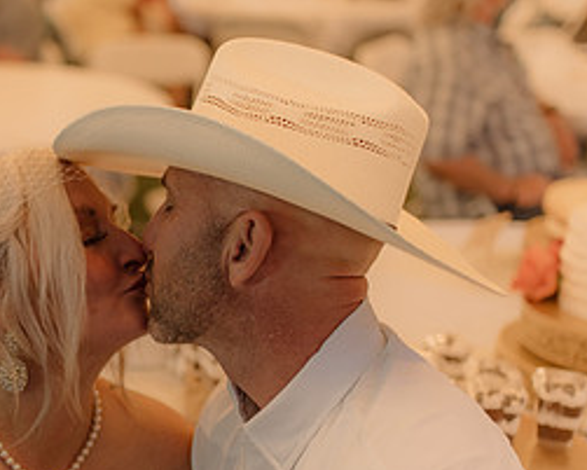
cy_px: 375
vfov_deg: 20.0
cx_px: 35
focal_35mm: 76
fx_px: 1321
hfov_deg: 24.2
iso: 500
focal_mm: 35
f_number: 1.4
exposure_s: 1/125
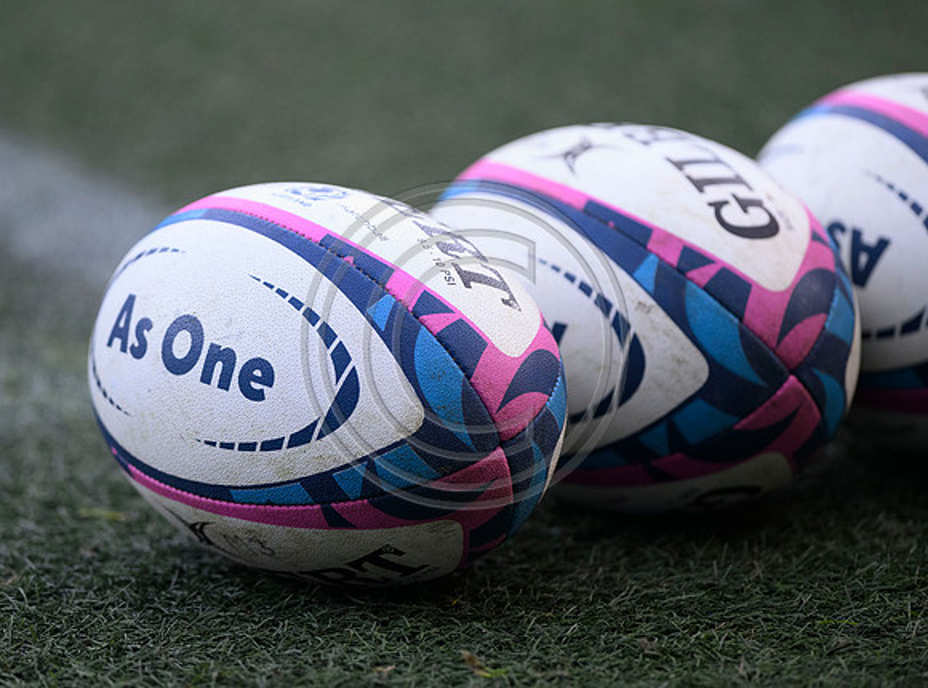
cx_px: 368
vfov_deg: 3.2
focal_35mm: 466
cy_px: 315
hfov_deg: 4.3
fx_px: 12448
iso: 2500
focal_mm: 400
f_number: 3.5
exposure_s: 1/1000
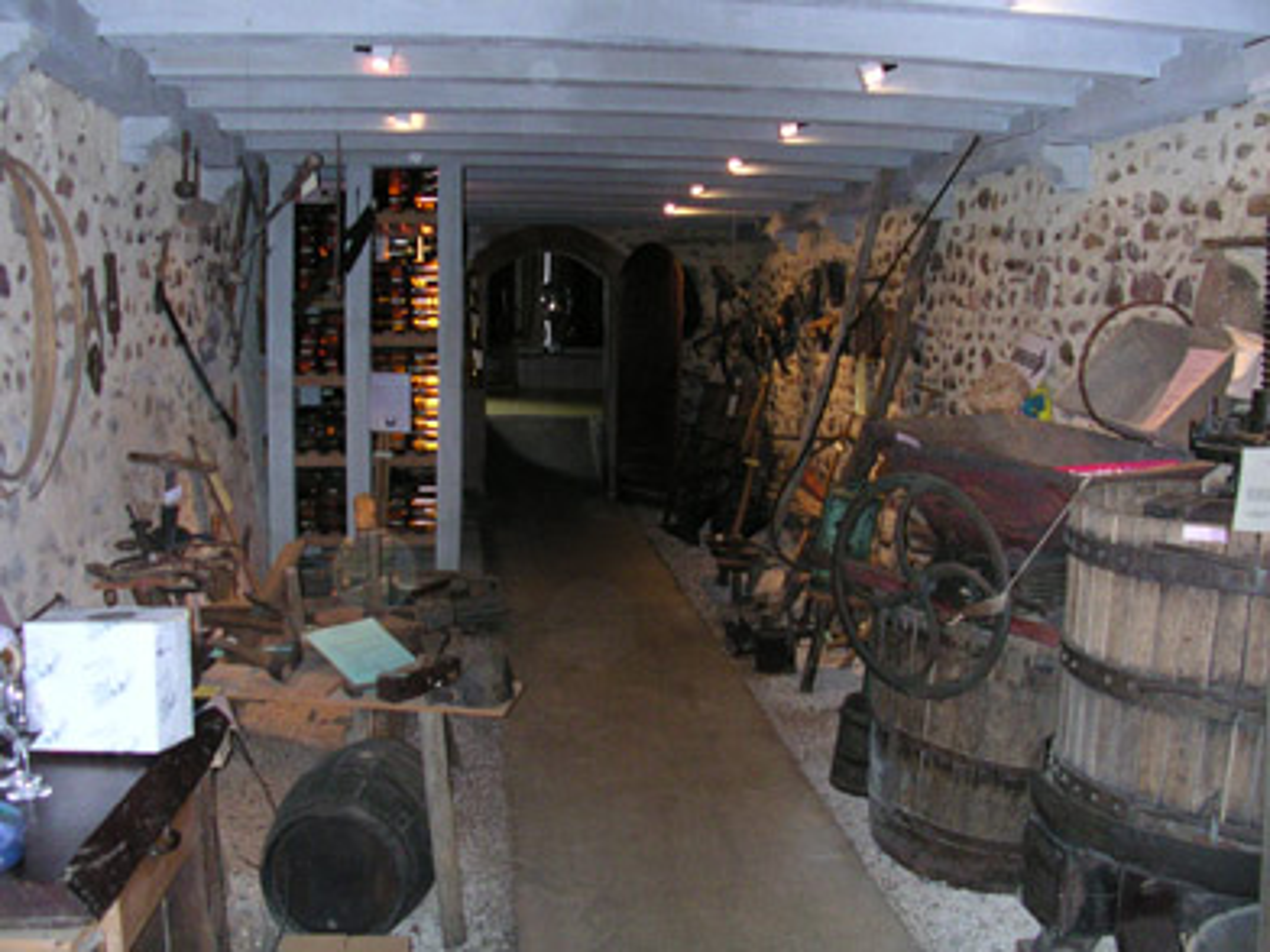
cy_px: 476
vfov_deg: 38.7
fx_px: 1357
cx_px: 635
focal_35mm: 37
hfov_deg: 50.1
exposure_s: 1/60
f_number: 2.7
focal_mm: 5.6
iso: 400
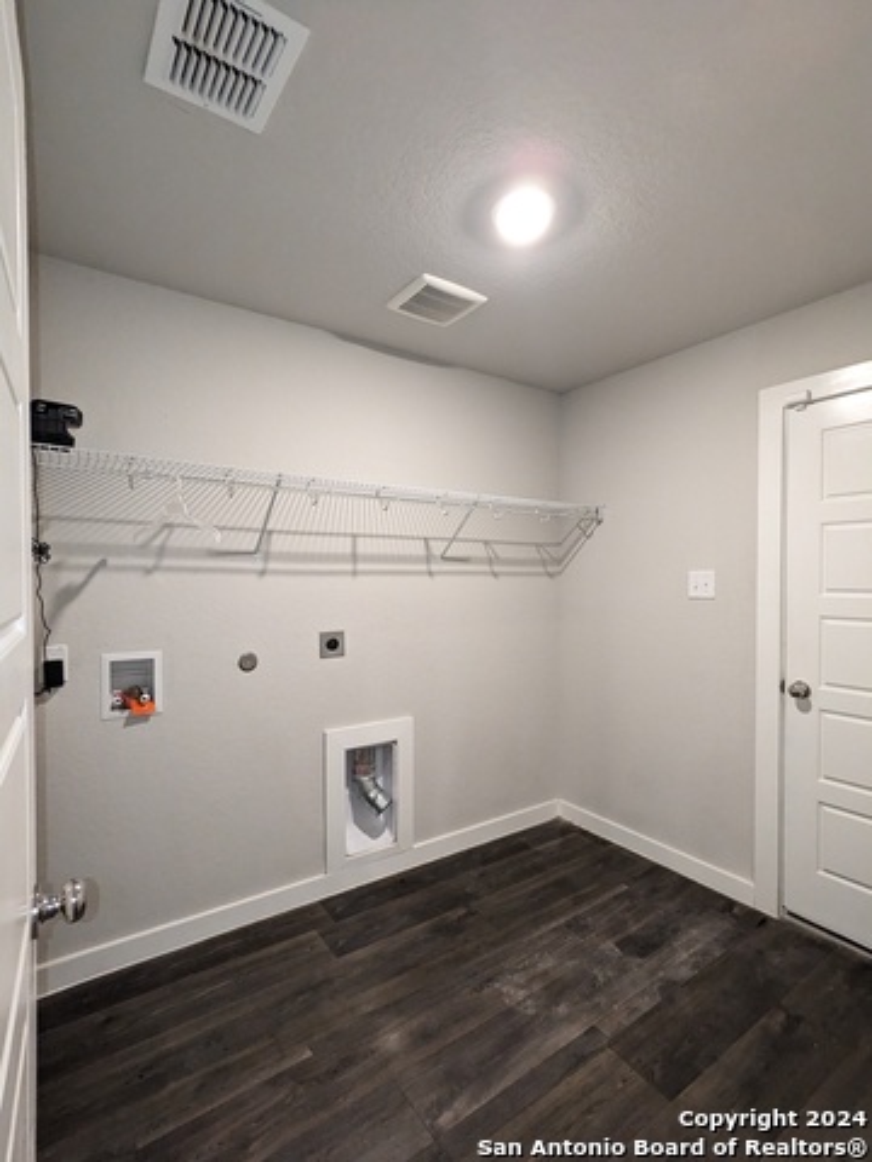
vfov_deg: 94.5
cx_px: 436
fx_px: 537
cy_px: 581
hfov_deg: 78.1
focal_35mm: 16
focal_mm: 2.35
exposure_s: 1/60
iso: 872
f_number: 2.2
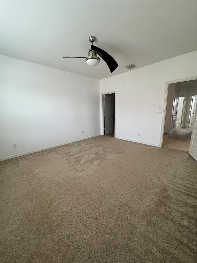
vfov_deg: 102.1
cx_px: 98
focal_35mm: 14
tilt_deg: -12.2
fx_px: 106
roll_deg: +2.0
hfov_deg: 85.7
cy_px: 132
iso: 320
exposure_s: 1/60
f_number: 2.2
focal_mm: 2.22
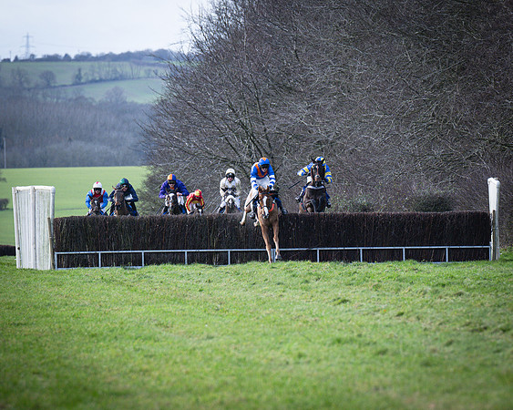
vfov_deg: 3.4
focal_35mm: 456
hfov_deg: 4.2
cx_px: 369
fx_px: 6923
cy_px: 210
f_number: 4
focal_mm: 200
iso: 400
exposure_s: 1/1000
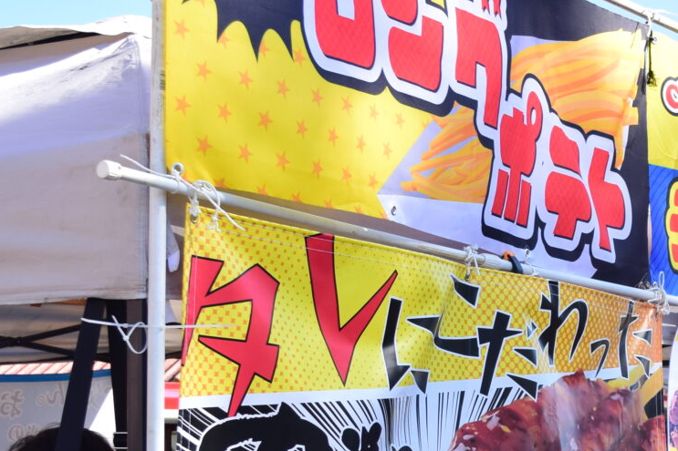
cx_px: 763
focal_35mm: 103
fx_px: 1946
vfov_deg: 13.1
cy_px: 455
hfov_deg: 18.9
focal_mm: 25
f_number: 7.1
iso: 200
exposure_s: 1/400
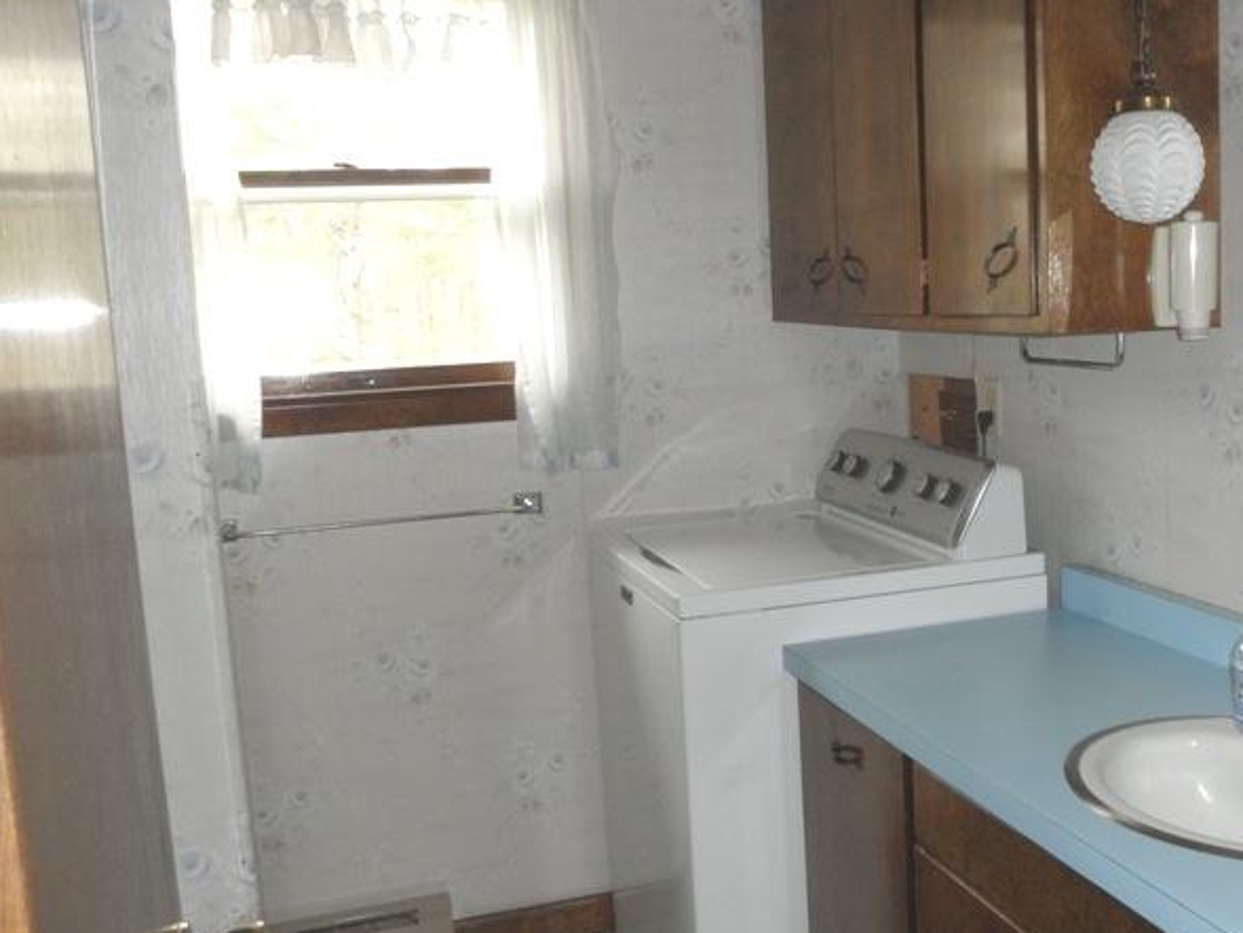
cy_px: 481
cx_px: 838
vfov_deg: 37.7
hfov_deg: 48.1
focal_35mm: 38
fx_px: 1365
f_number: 3
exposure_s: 1/30
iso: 200
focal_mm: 5
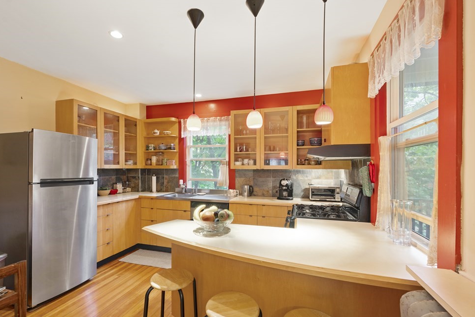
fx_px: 224
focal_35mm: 17
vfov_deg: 70.4
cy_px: 162
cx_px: 224
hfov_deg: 93.2
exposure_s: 2
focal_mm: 16
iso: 400
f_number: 8
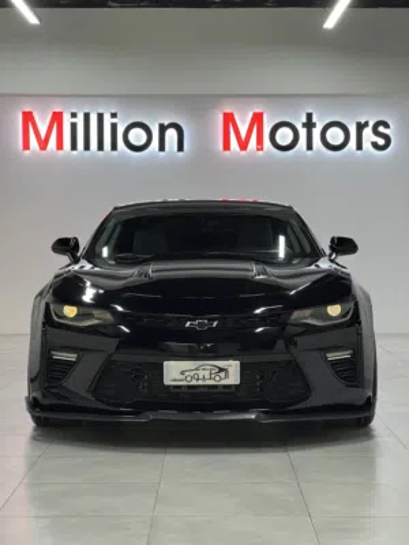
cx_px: 204
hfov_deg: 19.1
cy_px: 272
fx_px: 1213
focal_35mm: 77
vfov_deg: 25.3
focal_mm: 9
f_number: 2.8
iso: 320
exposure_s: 1/46
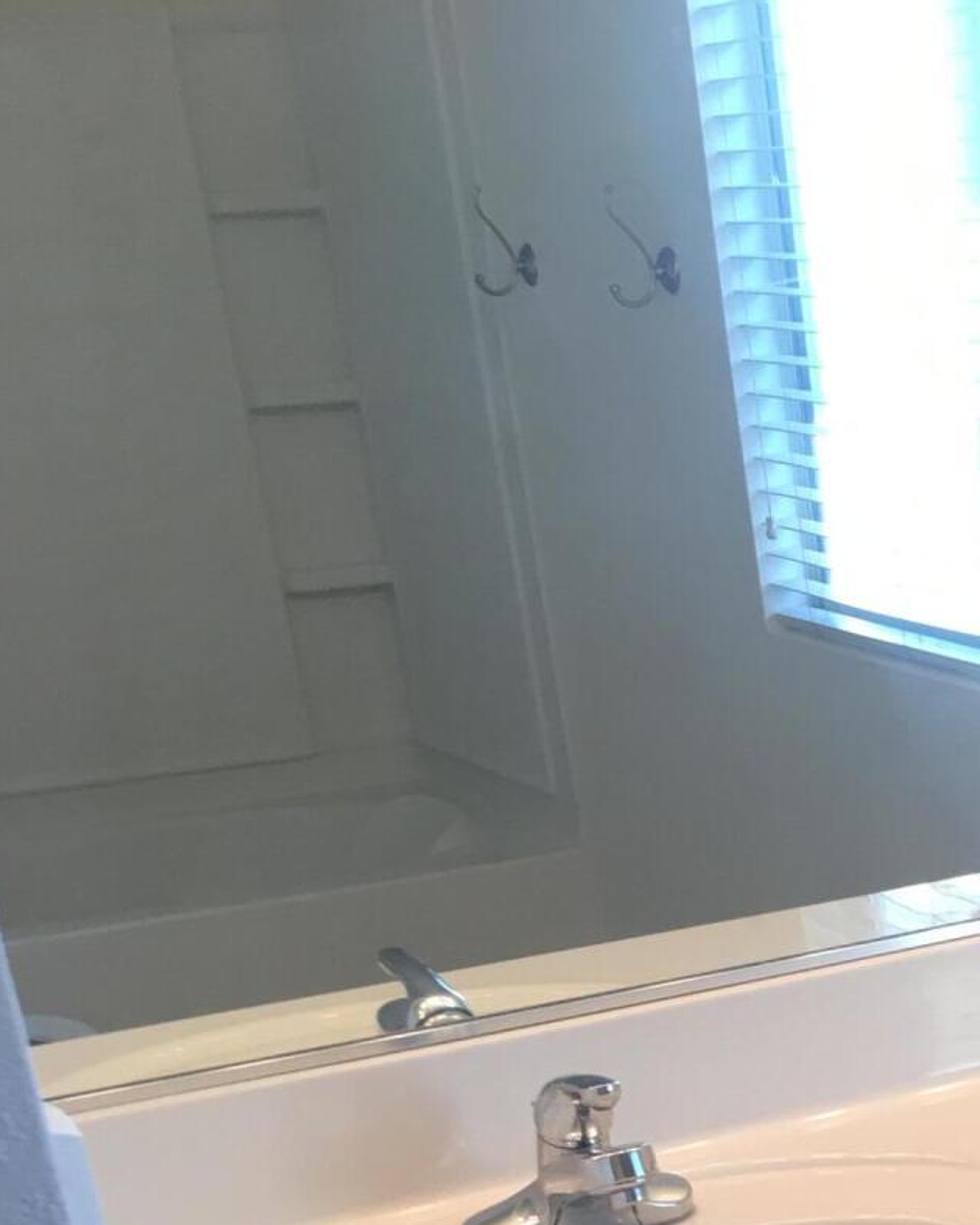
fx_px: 2610
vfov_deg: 23.7
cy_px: 1530
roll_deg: +2.6
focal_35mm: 72
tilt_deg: -24.5
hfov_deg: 20.0
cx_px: 1151
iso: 32
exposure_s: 1/40
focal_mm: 4.15
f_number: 2.2
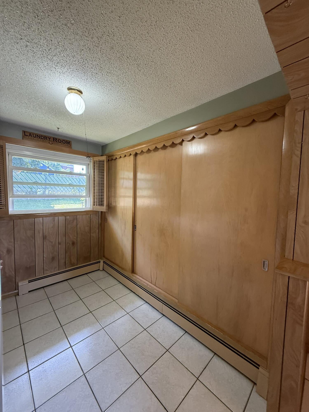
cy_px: 206
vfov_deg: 102.1
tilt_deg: -2.8
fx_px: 167
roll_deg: -1.6
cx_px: 154
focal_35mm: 14
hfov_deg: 85.7
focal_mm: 2.22
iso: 400
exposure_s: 1/60
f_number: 2.2
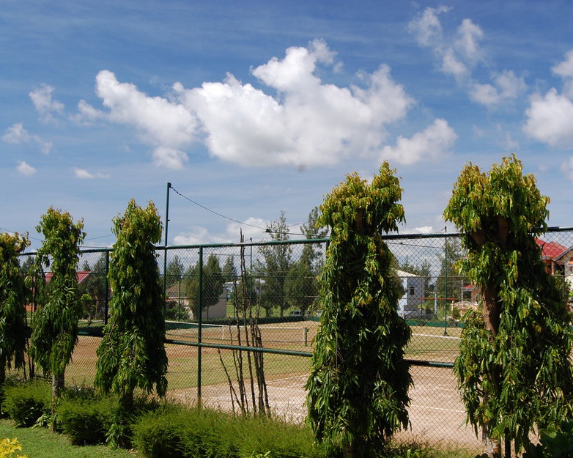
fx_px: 644
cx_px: 341
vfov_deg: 39.1
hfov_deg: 47.7
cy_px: 230
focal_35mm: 38
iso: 200
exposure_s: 1/200
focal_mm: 22
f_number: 7.1
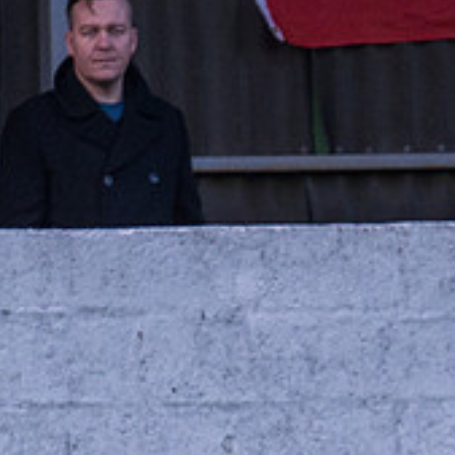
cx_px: 801
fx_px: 24225
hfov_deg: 1.1
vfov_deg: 1.1
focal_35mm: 1629
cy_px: 584
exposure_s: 1/1600
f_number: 2.8
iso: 800
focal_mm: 200
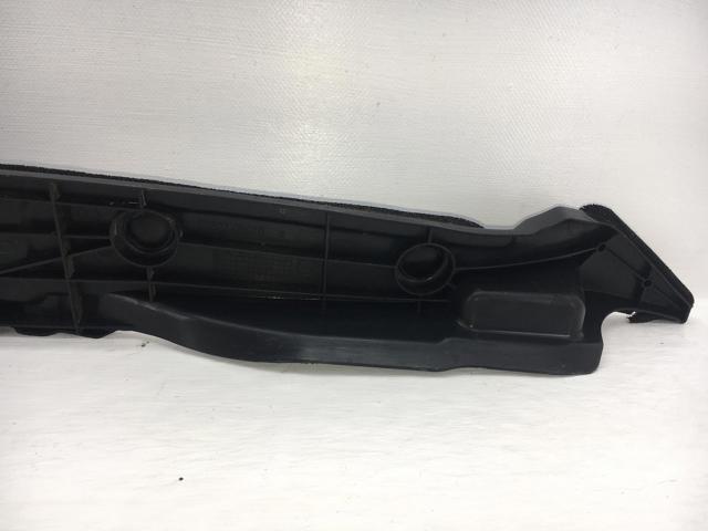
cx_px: 354
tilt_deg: -18.7
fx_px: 593
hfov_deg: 61.7
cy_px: 266
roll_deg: -2.5
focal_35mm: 29
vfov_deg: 48.2
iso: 25
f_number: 2.2
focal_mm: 4.15
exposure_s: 1/279
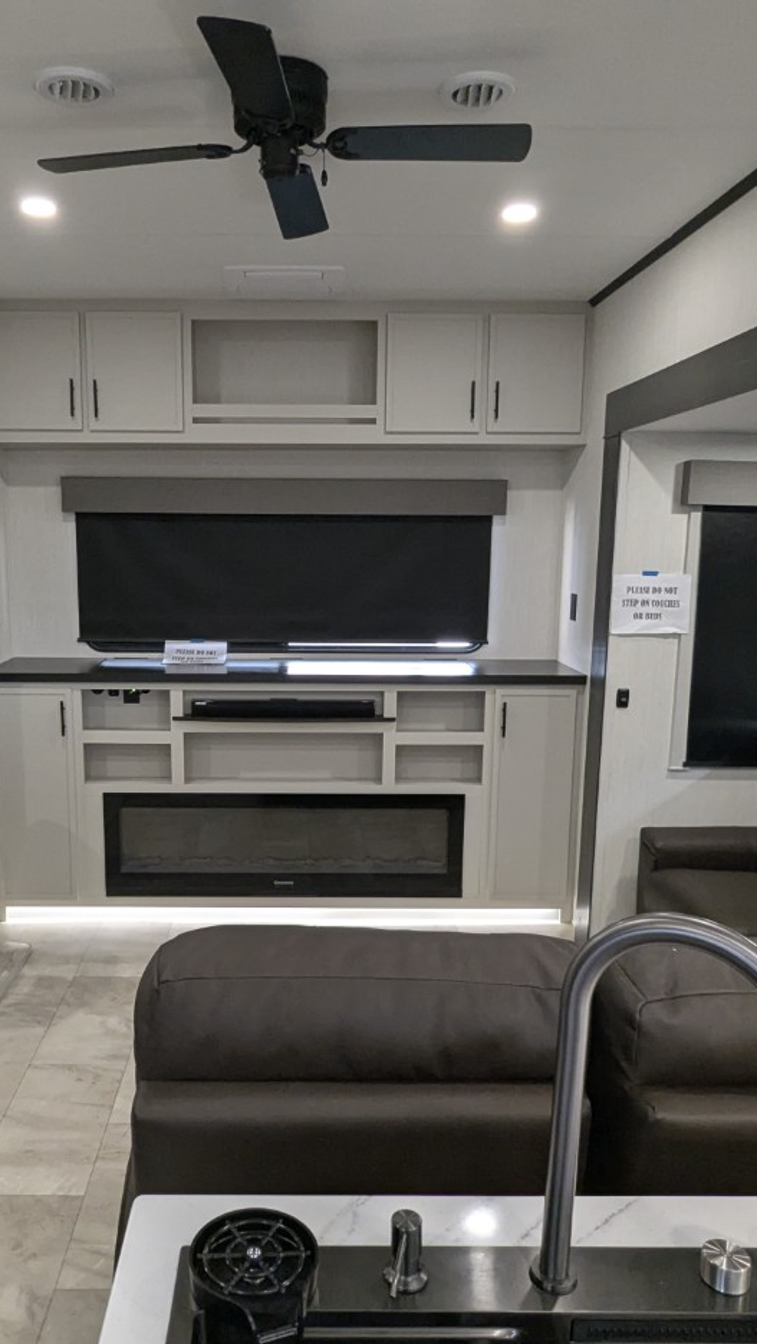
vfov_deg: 71.9
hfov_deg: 44.1
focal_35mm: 26
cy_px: 691
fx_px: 927
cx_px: 295
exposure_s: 1/55.9
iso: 229
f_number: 2.2
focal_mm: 2.35
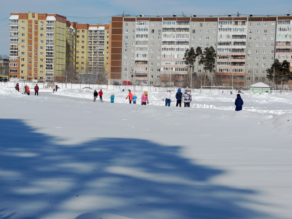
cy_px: 110
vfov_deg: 17.4
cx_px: 146
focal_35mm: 85
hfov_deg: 23.0
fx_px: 717
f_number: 5
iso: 100
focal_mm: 18.1
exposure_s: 1/1678
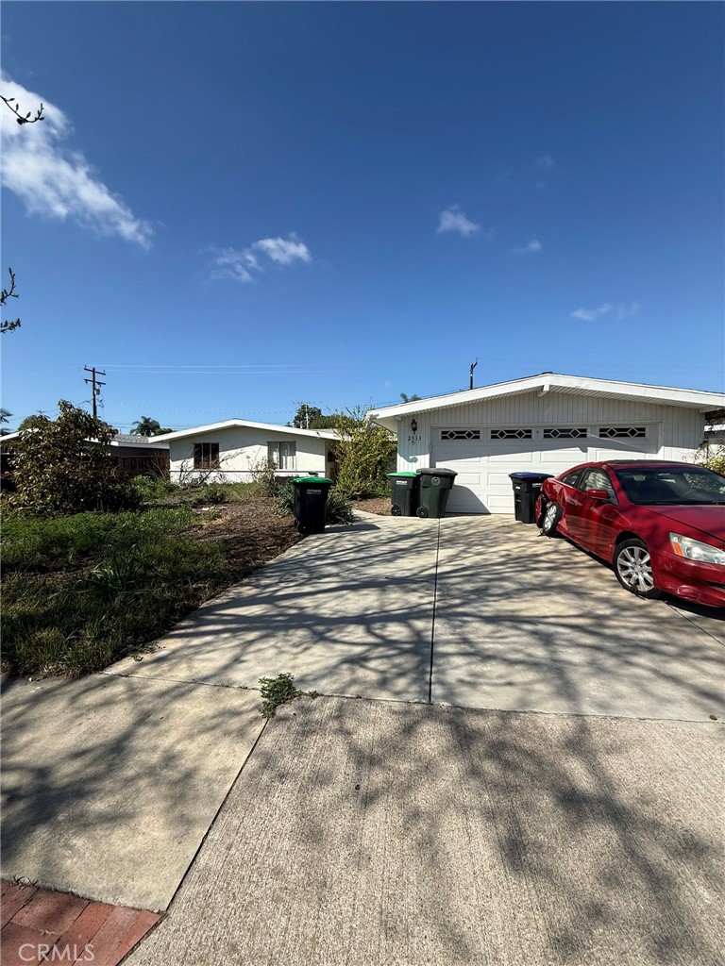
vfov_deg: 102.1
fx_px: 391
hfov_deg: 85.7
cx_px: 362
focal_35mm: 14
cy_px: 483
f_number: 2.2
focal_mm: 2.22
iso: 50
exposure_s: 1/2717
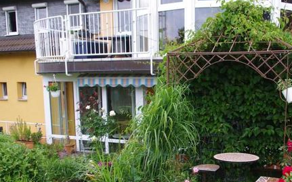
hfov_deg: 44.9
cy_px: 133
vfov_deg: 28.8
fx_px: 350
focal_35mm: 44
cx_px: 182
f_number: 5
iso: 200
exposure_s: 1/200
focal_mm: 21.25
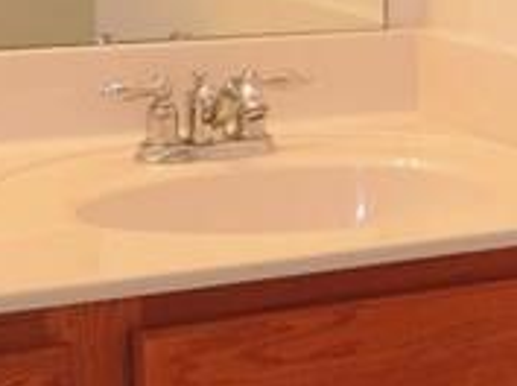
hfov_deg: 13.8
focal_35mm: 139
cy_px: 250
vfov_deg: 10.6
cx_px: 635
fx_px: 2072
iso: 160
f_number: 3
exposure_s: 1/40
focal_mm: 4.3
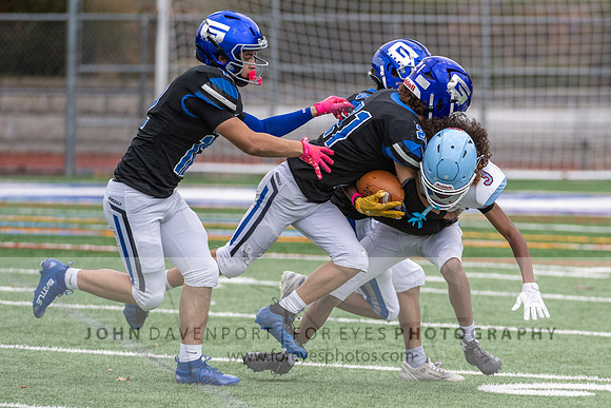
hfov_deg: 4.4
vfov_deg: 3.0
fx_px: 7907
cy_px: 246
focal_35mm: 466
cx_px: 456
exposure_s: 1/1000
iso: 1400
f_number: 4
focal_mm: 290
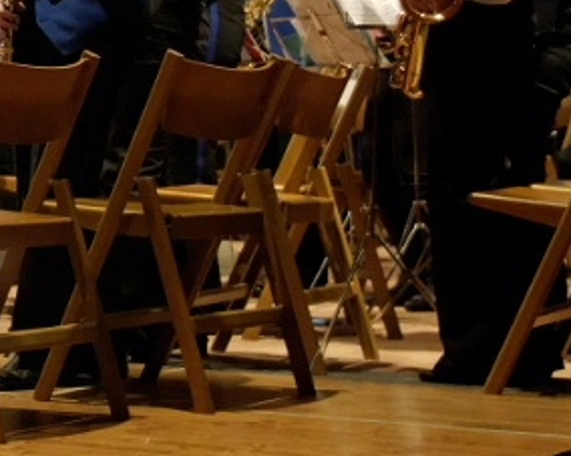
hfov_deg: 13.2
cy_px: -30
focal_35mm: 138
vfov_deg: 11.0
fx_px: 2340
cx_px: -268
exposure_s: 1/40
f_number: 2.8
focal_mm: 31
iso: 1600
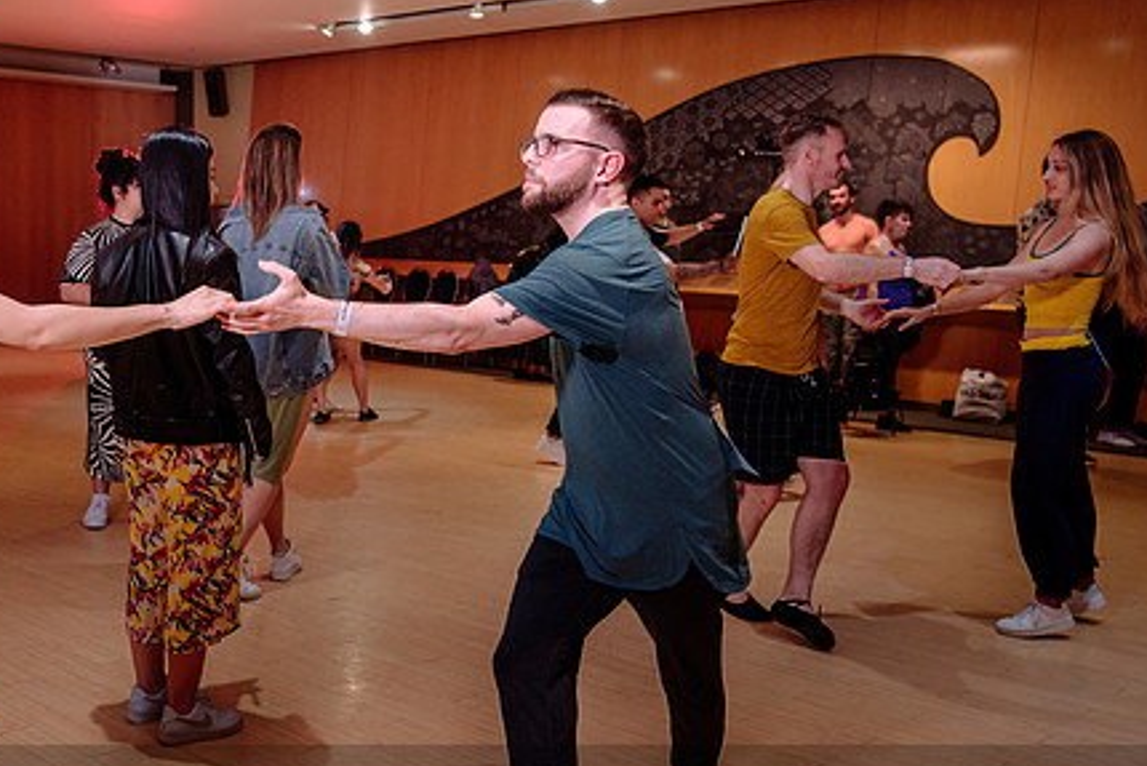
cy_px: 391
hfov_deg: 42.6
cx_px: 322
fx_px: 1434
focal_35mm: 45
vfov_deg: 29.9
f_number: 3.2
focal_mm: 29
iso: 400
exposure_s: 1/100
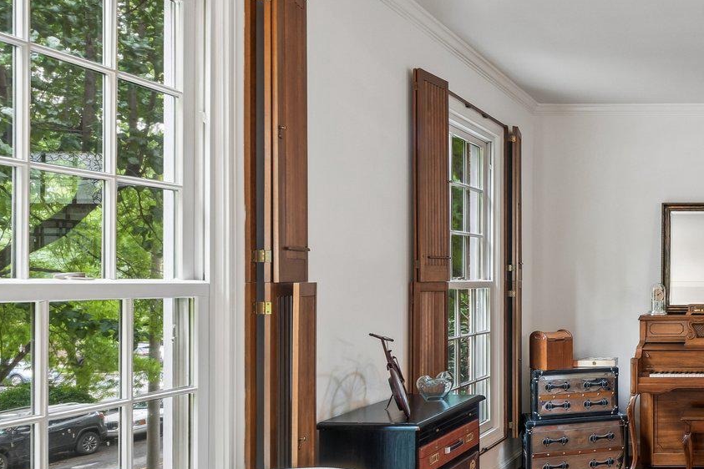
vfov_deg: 38.7
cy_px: 287
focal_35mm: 34
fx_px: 665
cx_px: 744
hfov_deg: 44.8
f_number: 8
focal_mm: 14
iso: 400
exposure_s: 1/2.5
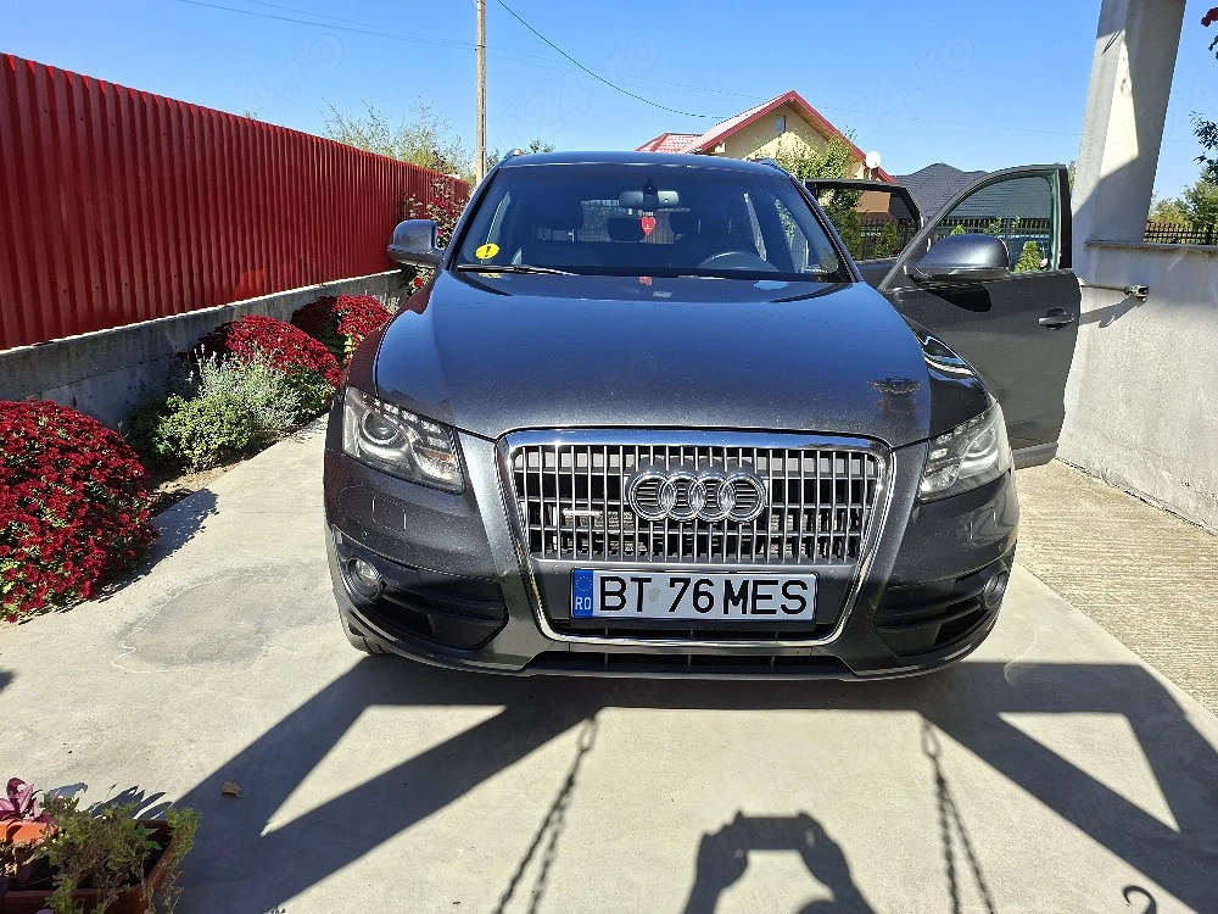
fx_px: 809
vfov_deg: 58.9
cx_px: 609
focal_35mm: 23
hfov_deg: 73.9
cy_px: 457
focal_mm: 5.54
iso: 50
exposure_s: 1/1429
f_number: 1.8
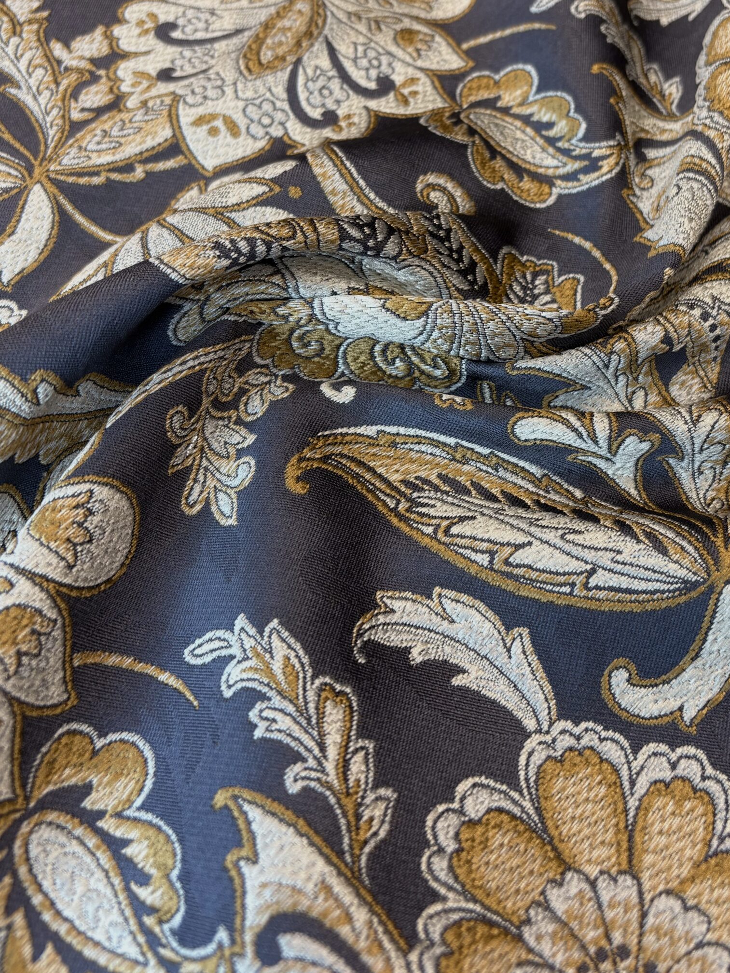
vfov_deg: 54.7
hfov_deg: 42.6
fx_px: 928
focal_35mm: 33
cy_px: 362
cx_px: 455
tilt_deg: -58.5
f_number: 1.6
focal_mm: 5.96
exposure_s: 1/100
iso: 40
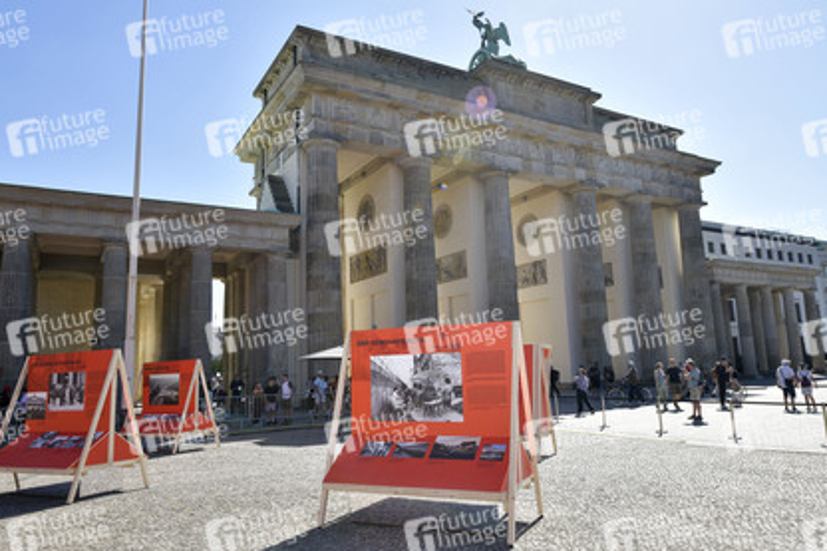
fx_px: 597
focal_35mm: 26
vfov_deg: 49.5
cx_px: 403
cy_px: 282
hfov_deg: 69.4
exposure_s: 1/250
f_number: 8
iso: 125
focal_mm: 24
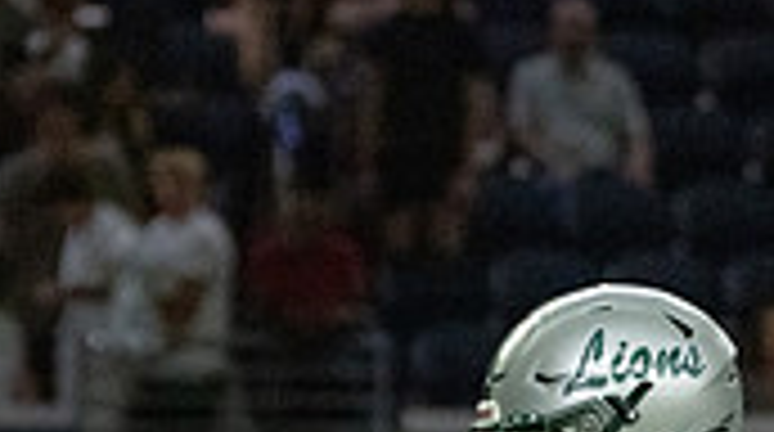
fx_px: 17003
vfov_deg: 1.5
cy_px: 909
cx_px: 438
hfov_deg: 2.6
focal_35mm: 830
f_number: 5.6
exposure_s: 1/1250
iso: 12800
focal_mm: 181
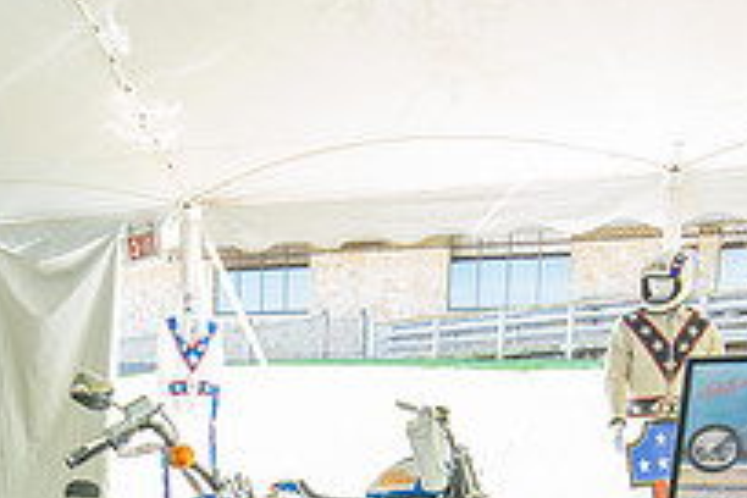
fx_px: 934
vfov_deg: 27.4
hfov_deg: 43.3
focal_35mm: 45
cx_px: 292
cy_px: 543
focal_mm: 14
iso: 1000
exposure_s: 1/200
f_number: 5
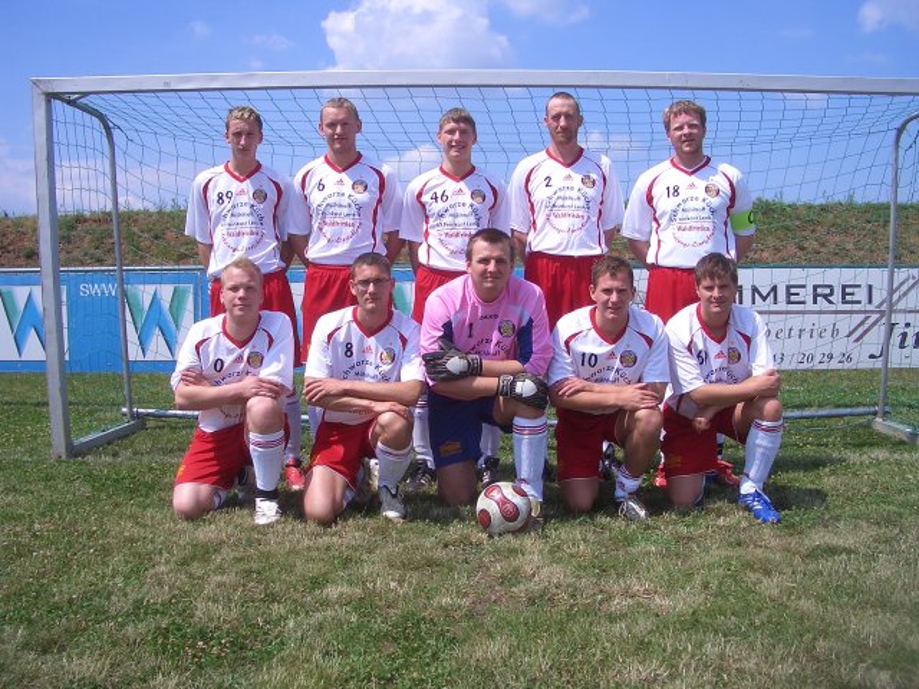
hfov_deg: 52.6
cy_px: 344
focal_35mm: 35
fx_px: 929
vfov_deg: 40.7
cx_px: 460
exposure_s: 1/640
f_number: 4.3
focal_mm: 5.8
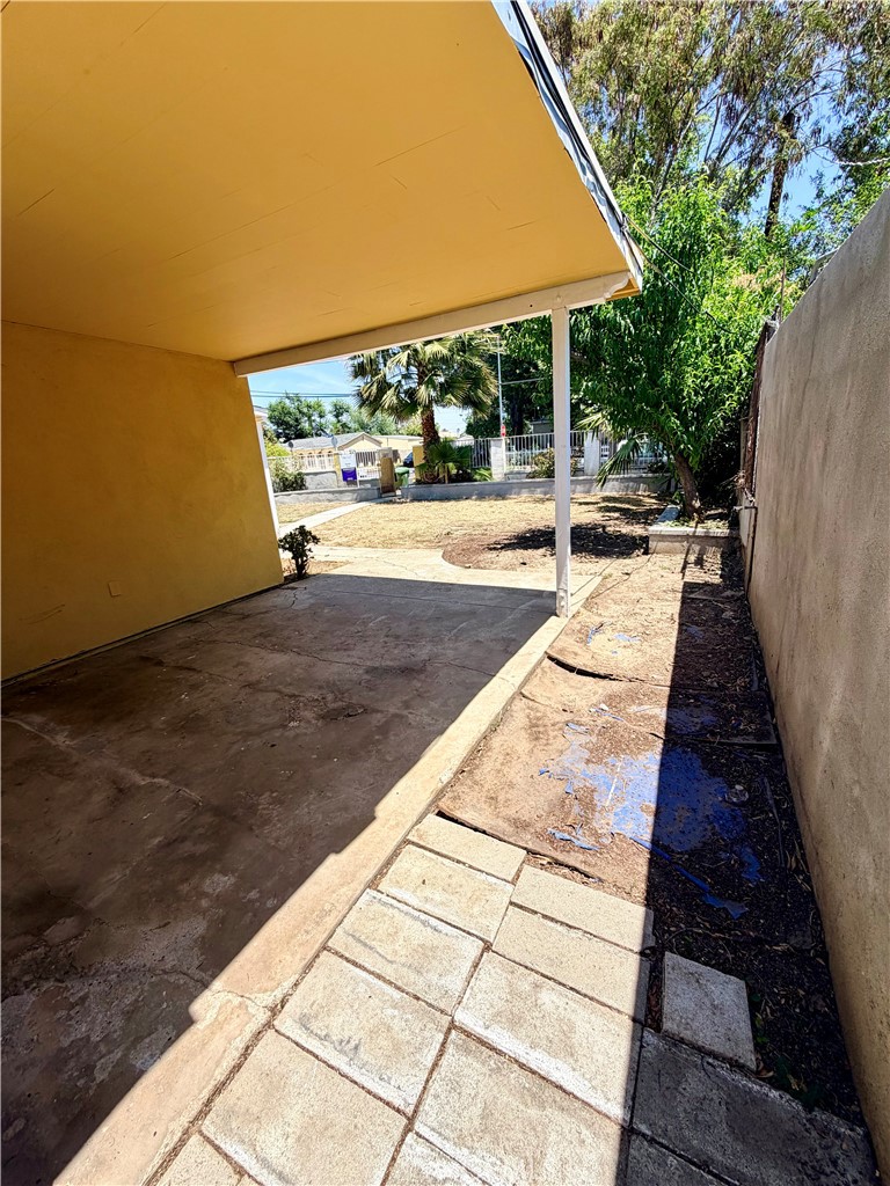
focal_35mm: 14
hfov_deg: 85.7
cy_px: 593
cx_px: 445
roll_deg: +4.6
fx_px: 480
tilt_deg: -16.2
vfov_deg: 102.1
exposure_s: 1/770
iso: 32
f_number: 2.2
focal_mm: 2.22
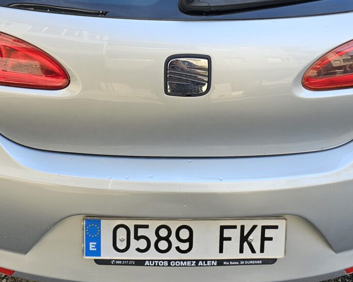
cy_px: 95
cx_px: 152
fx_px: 512
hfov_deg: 38.0
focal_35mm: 49
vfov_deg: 30.6
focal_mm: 6.3
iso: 12
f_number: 1.7
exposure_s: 1/180
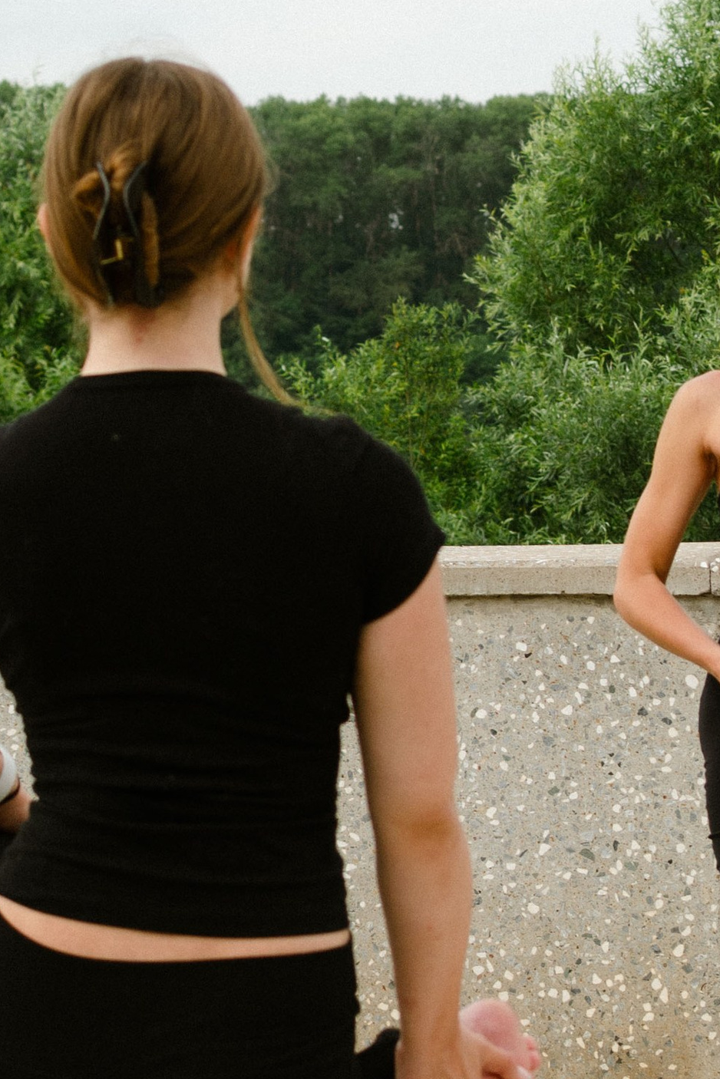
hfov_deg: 9.5
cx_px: 741
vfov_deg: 14.2
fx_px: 4318
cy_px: 450
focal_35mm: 144
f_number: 4.5
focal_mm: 35
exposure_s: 1/640
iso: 100
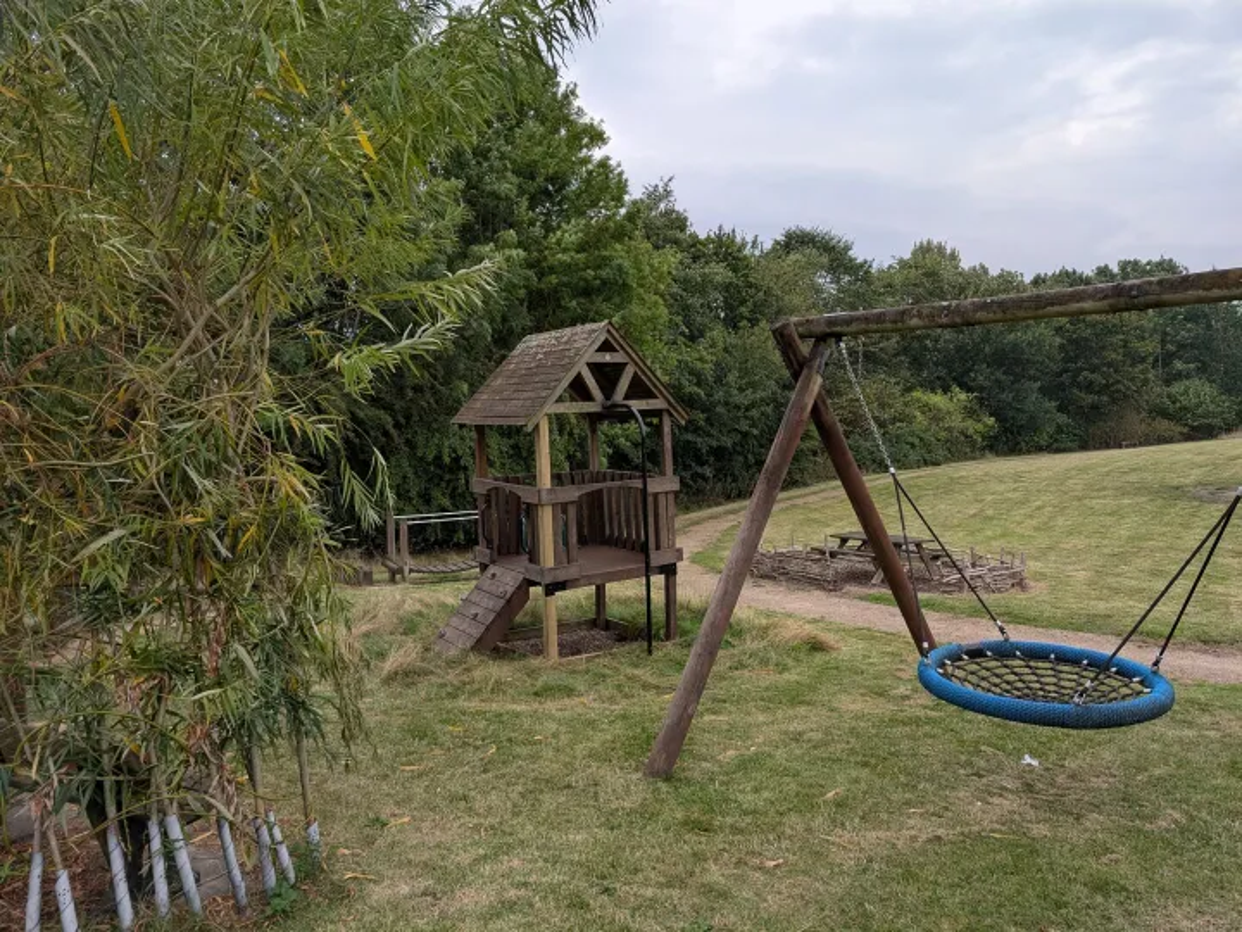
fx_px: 861
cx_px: 621
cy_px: 466
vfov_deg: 56.8
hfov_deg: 71.6
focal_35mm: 24
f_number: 1.68
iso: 22
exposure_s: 1/83.2
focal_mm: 6.9
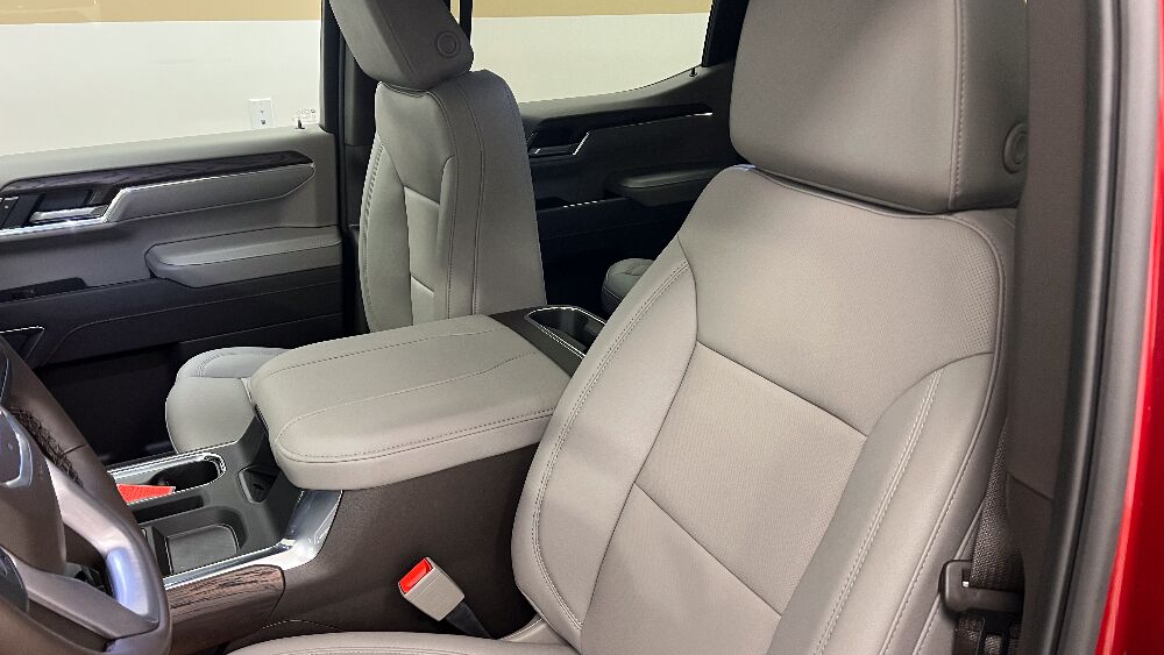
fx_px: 895
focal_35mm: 29
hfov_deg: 66.1
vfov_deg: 40.2
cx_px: 587
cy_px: 350
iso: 400
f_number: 1.5
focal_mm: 5.7
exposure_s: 1/60
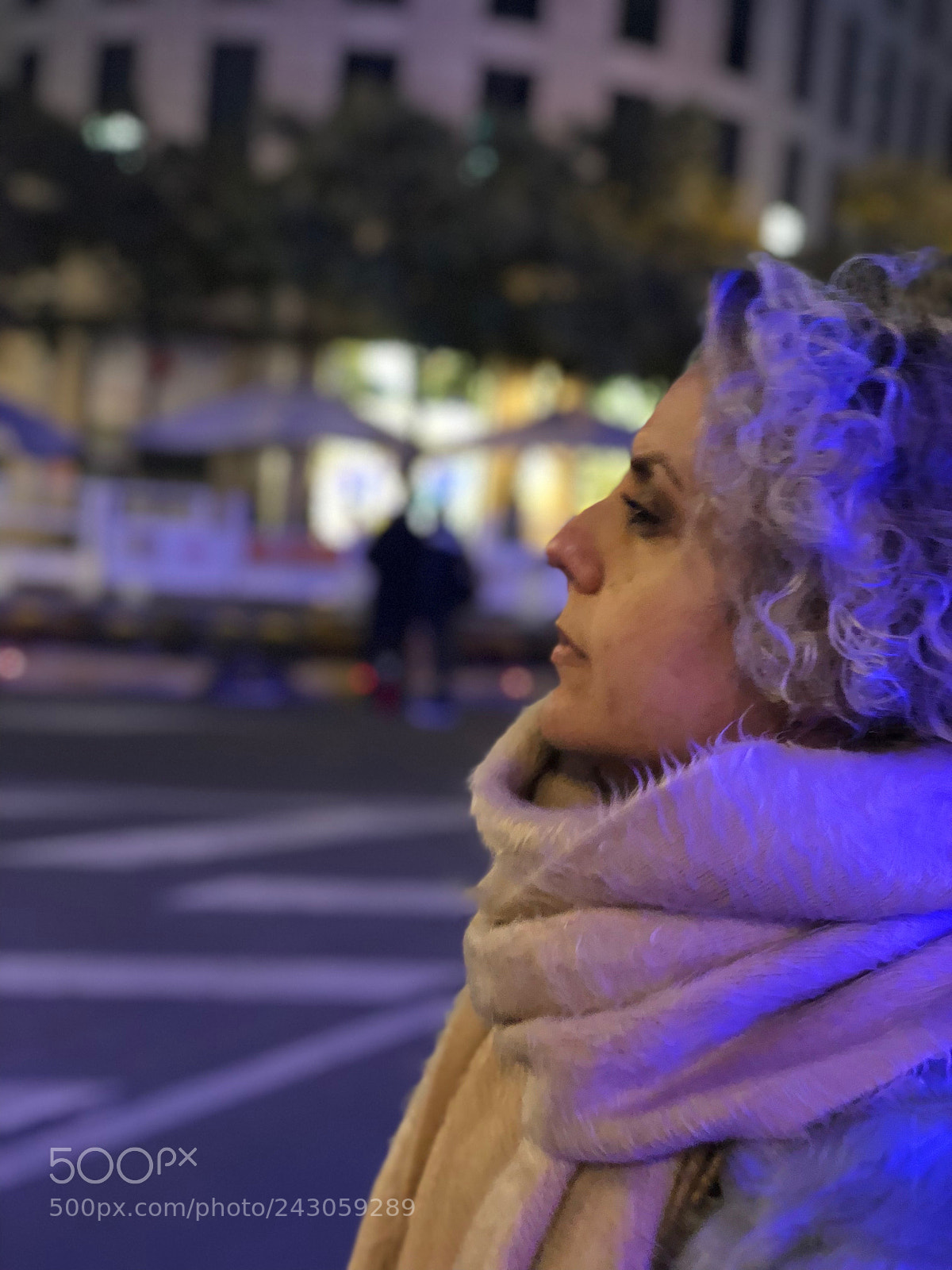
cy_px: 635
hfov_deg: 28.0
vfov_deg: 36.8
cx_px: 476
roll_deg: -4.9
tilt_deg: -3.3
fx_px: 1907
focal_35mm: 52
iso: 160
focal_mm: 6
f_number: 2.4
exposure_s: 1/13
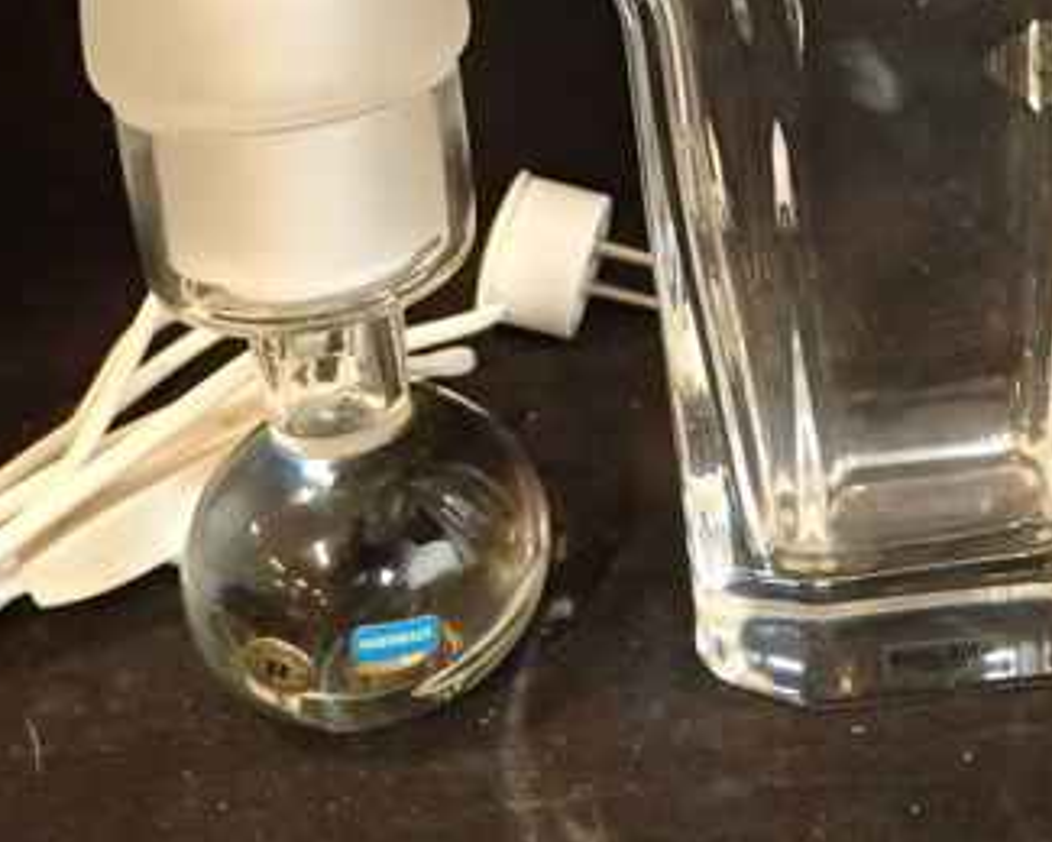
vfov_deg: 24.4
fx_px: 1868
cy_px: 32
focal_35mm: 60
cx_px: 981
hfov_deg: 29.9
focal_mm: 4.5
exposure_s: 1/30
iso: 800
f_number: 2
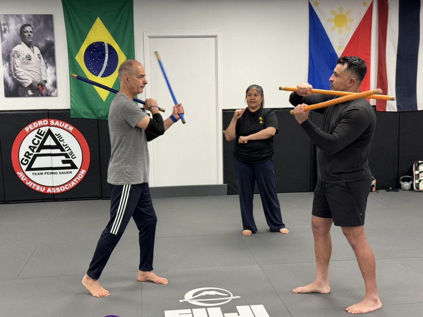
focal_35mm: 48
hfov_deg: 39.7
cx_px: 212
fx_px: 587
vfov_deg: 30.3
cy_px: 158
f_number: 1.78
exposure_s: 1/60
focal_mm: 6.76
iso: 80
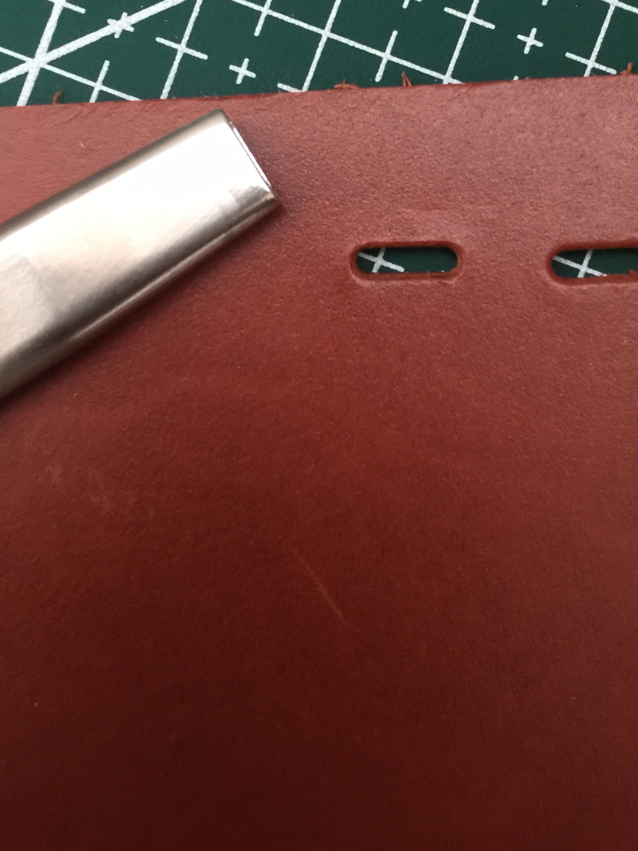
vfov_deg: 44.8
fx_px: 1007
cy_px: 258
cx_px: 418
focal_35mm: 41
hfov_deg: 34.9
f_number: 2.2
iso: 125
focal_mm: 4.15
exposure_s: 1/10
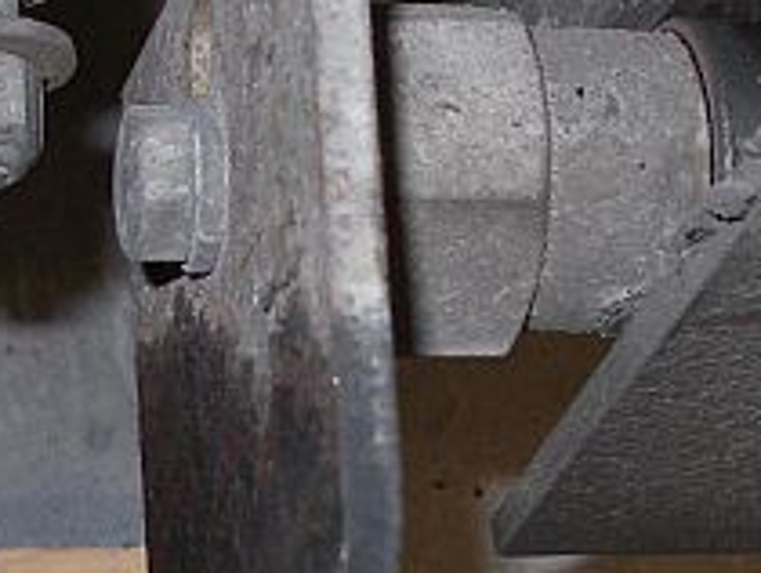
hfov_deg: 14.0
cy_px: 709
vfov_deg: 10.4
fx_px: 3103
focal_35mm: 141
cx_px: 442
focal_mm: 7.8
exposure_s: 1/40
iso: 200
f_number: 2.8
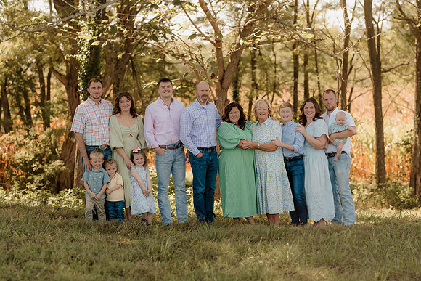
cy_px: 140
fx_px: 994
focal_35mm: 85
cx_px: 210
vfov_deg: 16.1
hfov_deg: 23.9
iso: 200
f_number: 2.8
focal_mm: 85
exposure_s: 1/500
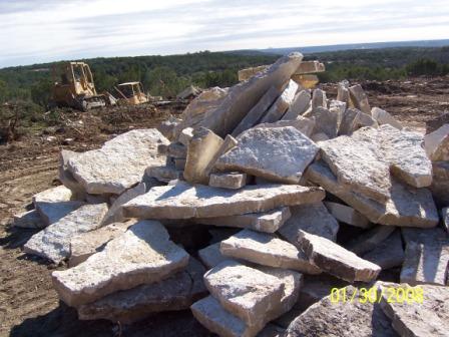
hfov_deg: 51.4
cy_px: 168
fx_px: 467
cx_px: 224
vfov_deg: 39.7
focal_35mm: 36
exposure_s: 1/350
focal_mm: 6
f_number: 4.8
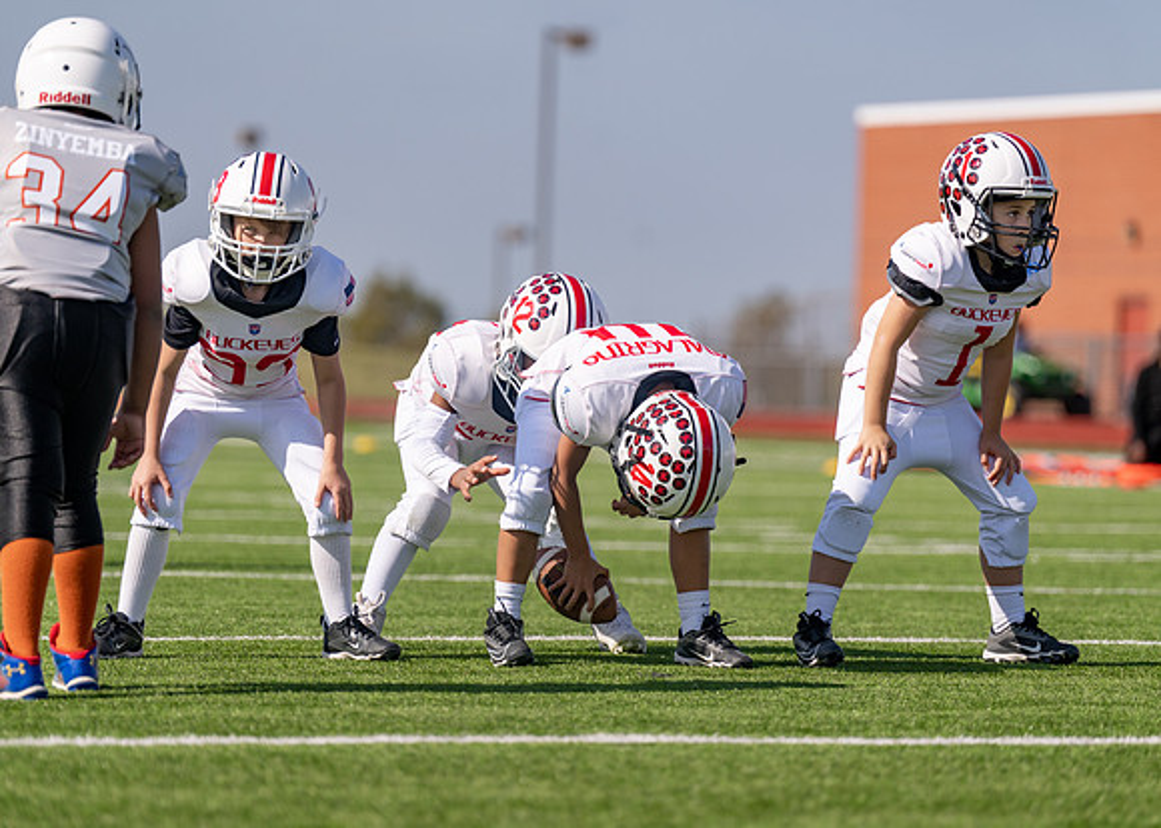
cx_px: 580
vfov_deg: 6.2
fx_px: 7703
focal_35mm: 234
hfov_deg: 8.6
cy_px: 414
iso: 160
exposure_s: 1/3200
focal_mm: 223
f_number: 4
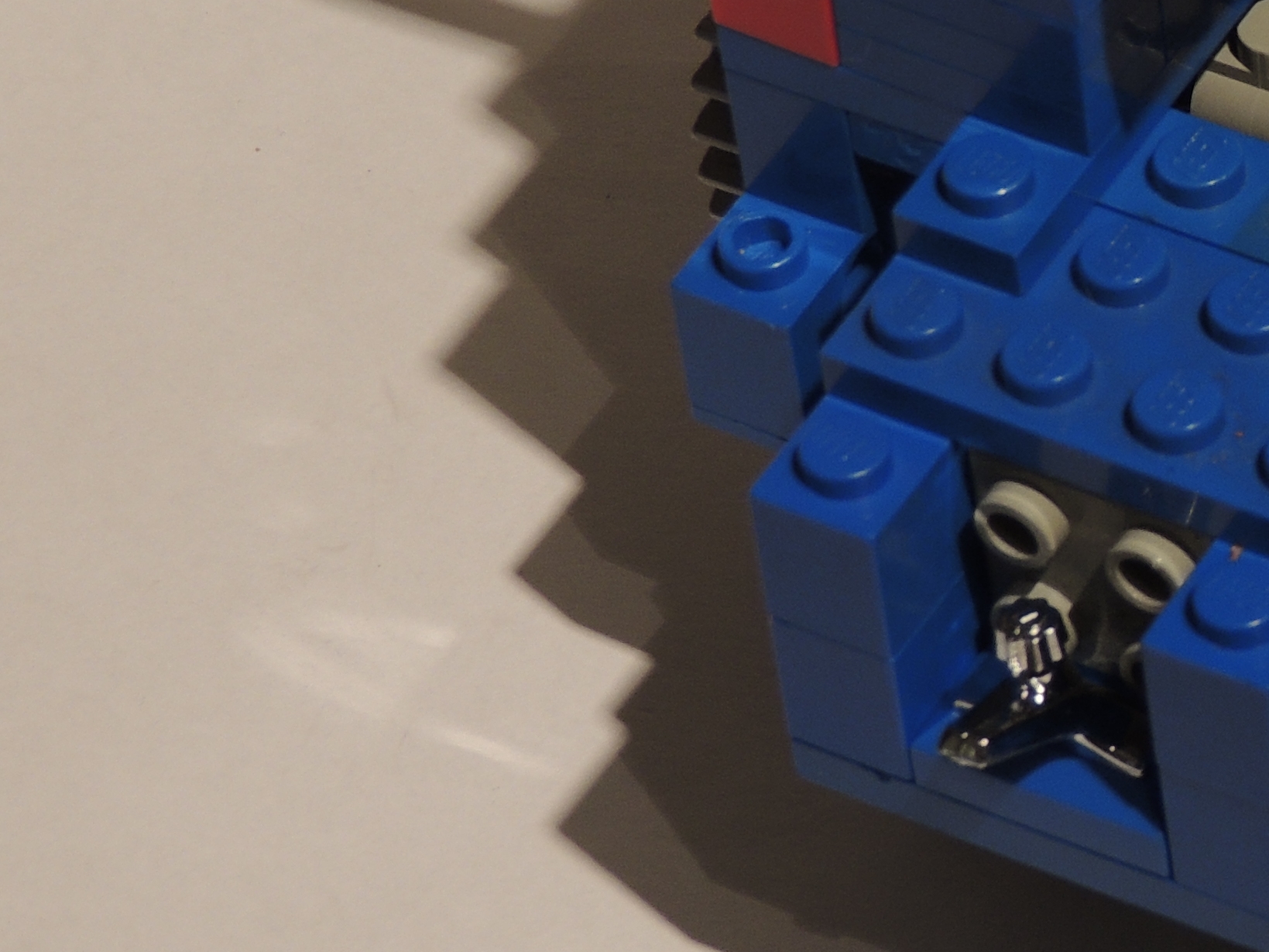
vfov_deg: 6.2
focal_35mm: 239
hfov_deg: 8.2
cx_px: 1697
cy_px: 321
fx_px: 8761
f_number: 4
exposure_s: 1/5
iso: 100
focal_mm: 15.1
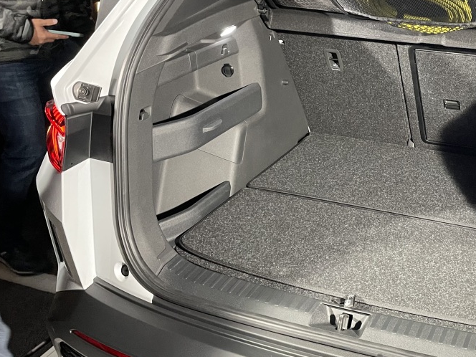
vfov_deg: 30.7
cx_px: 398
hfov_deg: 38.5
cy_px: 125
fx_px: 646
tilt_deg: -23.0
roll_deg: -0.8
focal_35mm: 47
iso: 200
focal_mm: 4.2
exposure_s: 1/60
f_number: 1.6
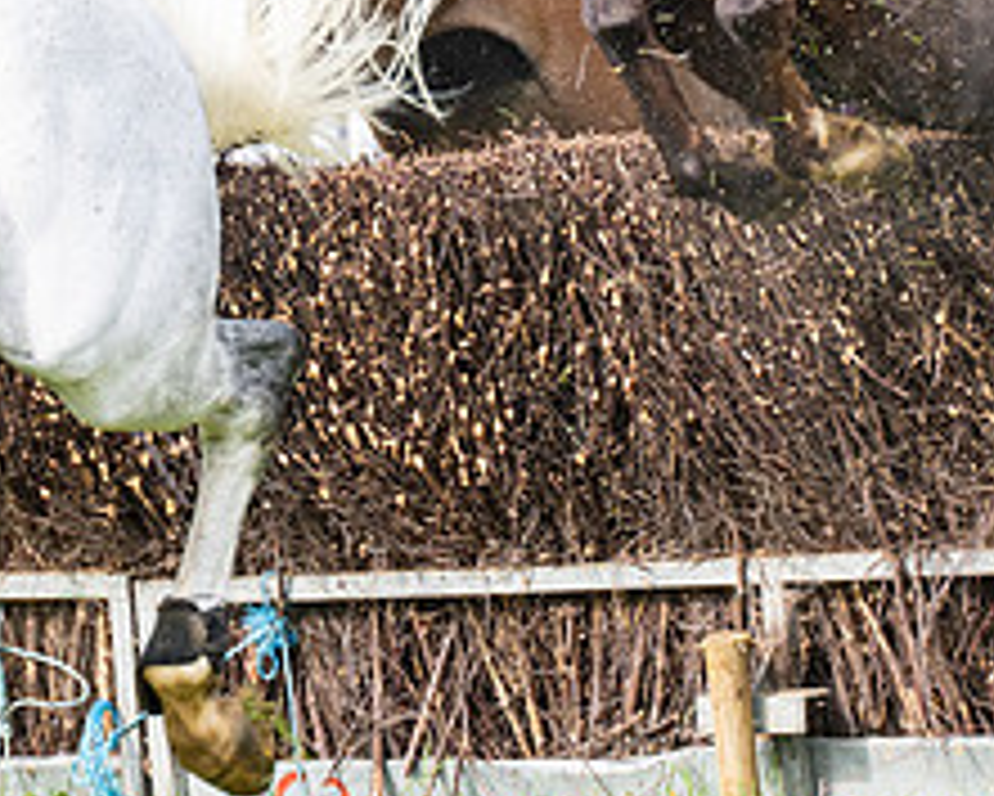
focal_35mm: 422
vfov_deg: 3.7
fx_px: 12420
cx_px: 796
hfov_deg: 4.6
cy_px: -103
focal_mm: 98
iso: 400
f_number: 4
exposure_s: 1/1600
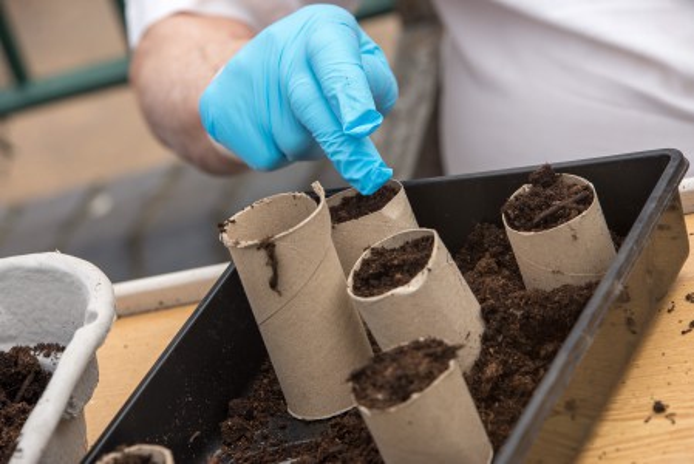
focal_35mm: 200
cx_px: 347
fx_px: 3858
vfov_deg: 6.9
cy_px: 232
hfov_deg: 10.3
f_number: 7.1
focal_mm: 200
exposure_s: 1/640
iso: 200
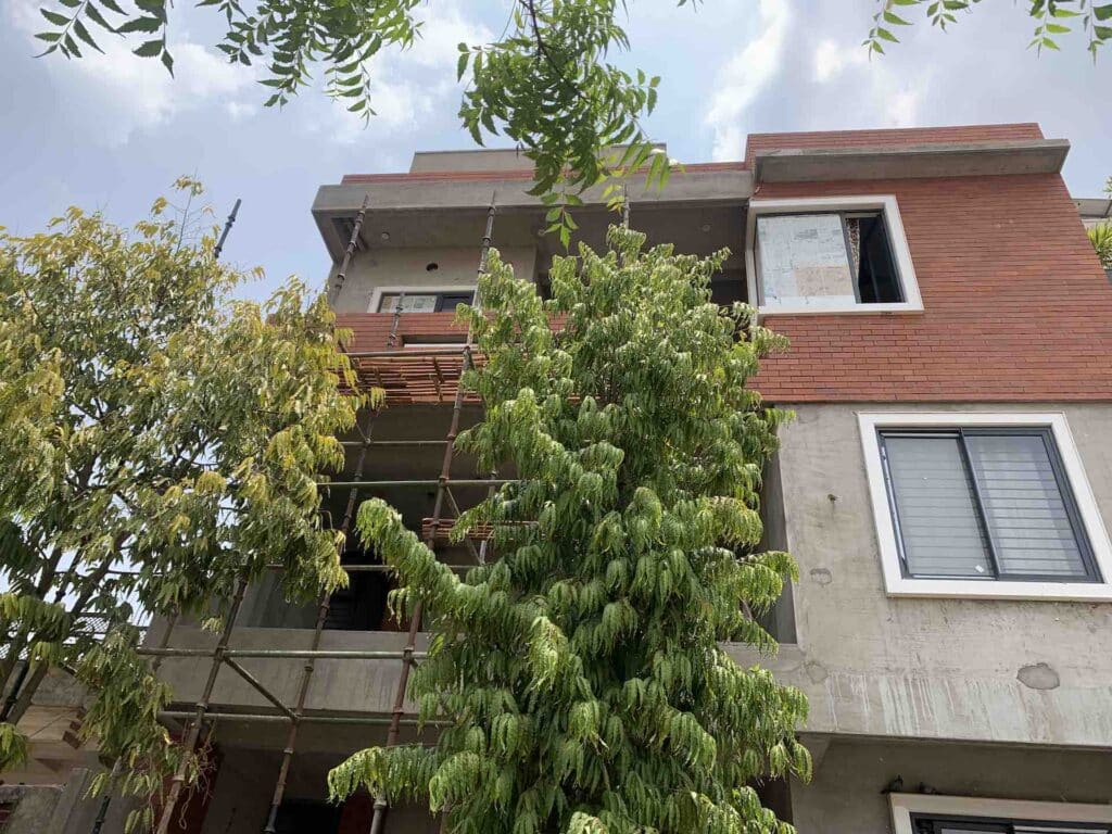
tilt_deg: +39.5
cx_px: 556
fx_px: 835
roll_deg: -4.3
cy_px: 417
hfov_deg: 67.3
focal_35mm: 26
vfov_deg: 53.1
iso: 25
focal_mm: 4.25
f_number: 1.8
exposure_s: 1/1845
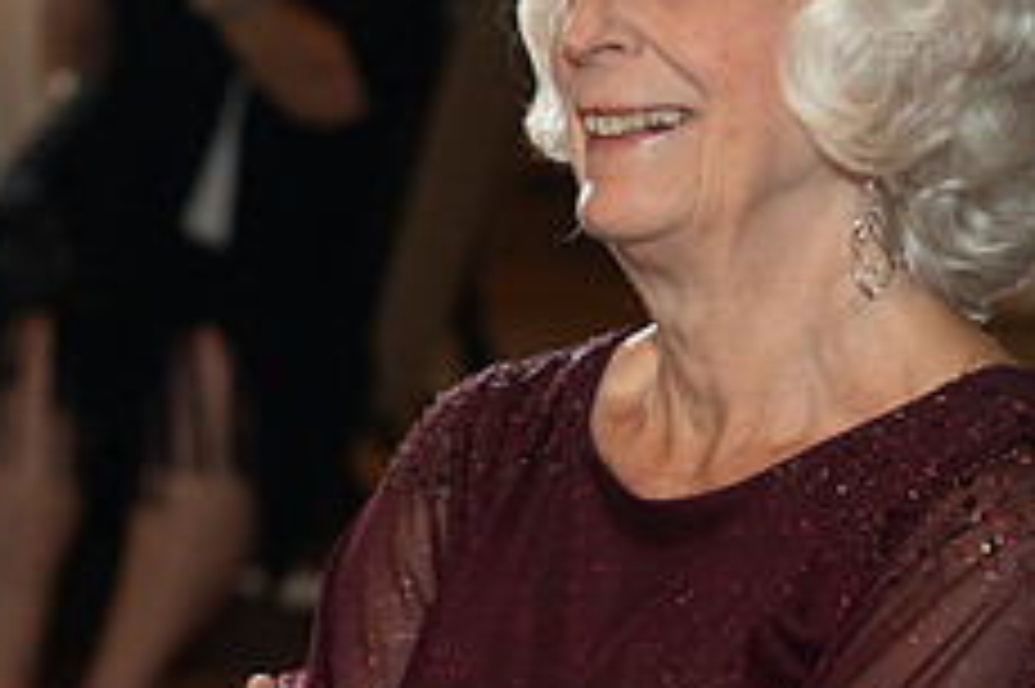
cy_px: 362
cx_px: 162
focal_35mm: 164
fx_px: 4711
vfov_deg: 8.4
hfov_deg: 12.5
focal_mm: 65
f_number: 2.8
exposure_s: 1/125
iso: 1000
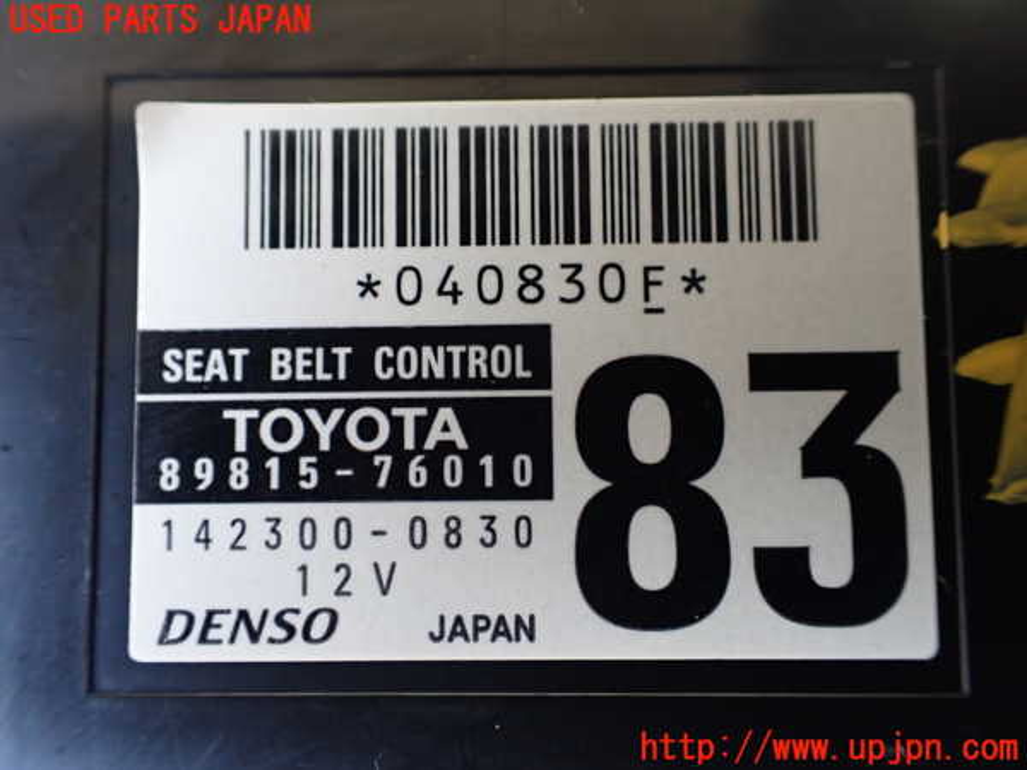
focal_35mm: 30
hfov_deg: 60.0
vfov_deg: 46.8
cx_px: 514
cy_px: 385
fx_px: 890
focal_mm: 5.4
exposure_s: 1/125
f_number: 2.3
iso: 400
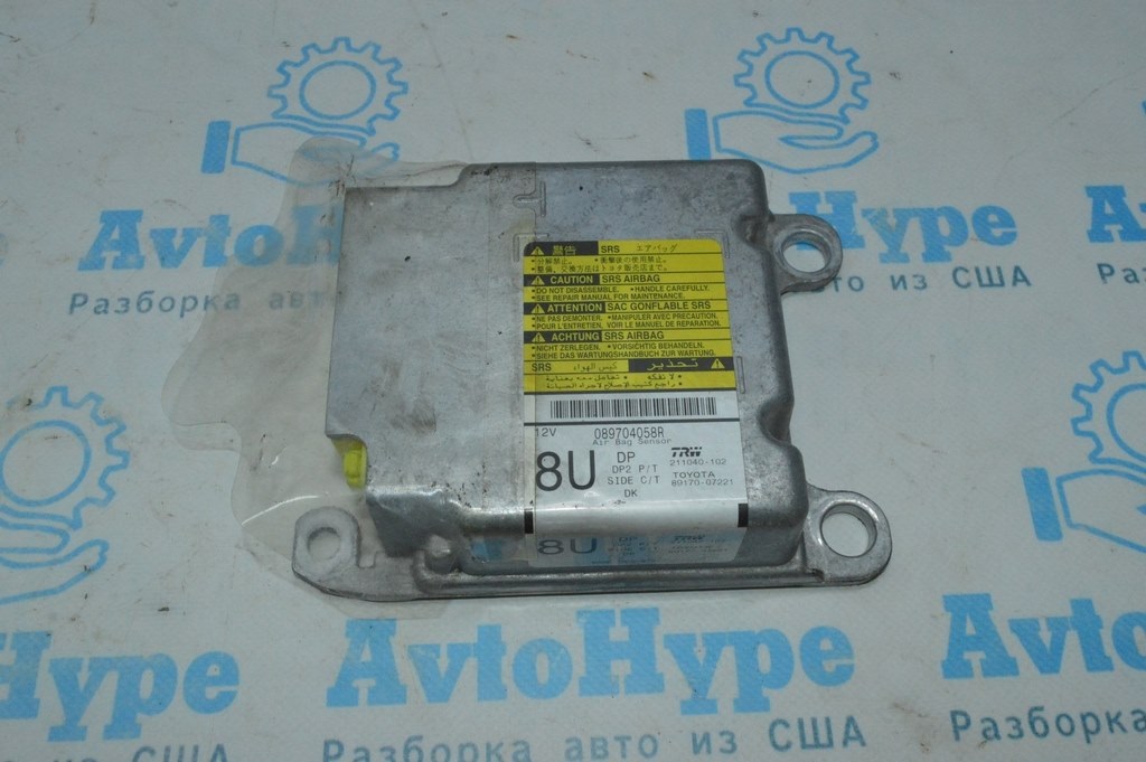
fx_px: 1050
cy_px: 381
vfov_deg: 39.9
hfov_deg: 57.3
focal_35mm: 33
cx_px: 573
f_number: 16
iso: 3600
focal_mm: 22
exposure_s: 1/200
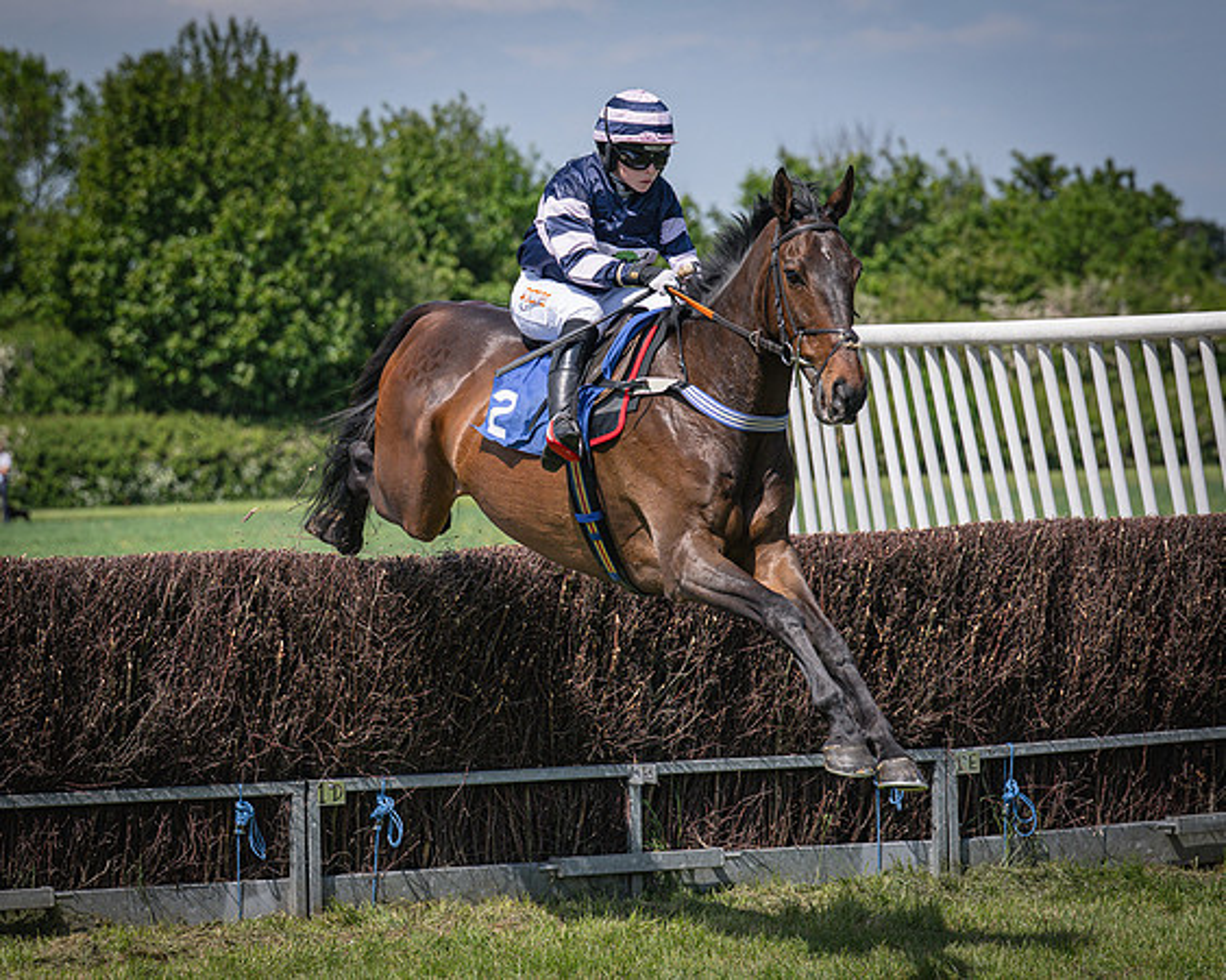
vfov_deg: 8.4
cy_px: 454
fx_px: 6695
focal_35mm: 185
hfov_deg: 10.5
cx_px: 634
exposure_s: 1/3200
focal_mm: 110
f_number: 4
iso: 200
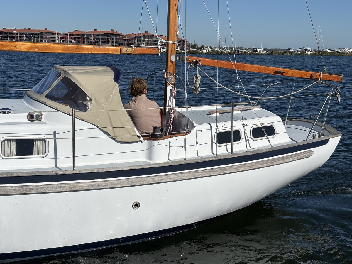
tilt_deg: -7.9
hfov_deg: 36.8
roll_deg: -0.7
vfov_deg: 28.0
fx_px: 529
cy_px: 132
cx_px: 176
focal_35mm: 52
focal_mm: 5.96
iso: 32
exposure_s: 1/7692
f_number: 1.6
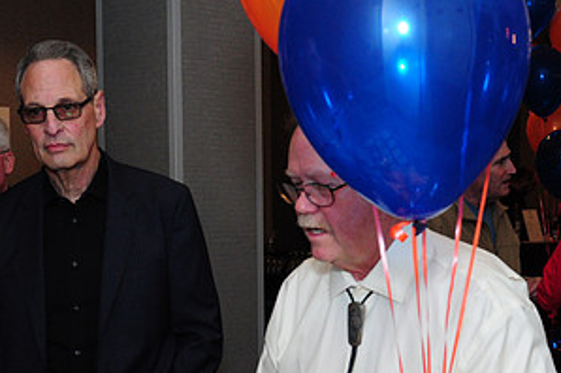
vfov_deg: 19.3
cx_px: 222
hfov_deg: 28.8
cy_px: 268
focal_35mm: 70
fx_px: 1090
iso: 1000
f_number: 6.3
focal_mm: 24
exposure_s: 1/60
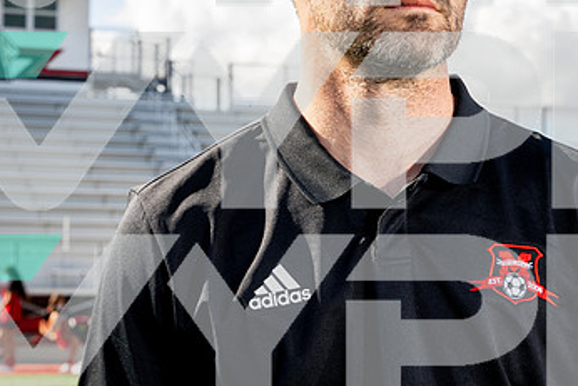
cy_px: 121
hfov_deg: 19.6
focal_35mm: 104
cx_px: 319
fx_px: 1670
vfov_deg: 13.2
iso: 250
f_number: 10
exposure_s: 1/250
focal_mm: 62
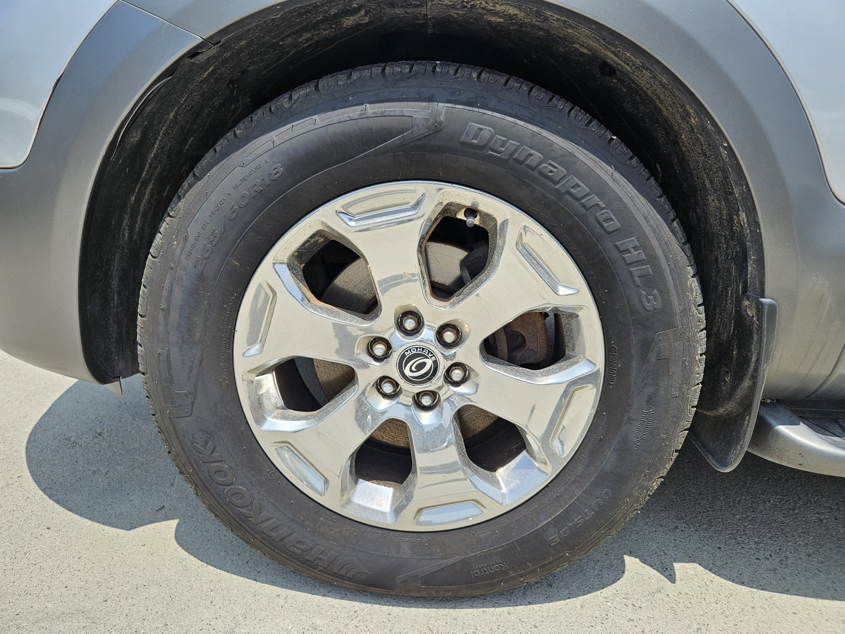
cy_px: 317
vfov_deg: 58.9
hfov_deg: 73.9
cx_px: 422
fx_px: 561
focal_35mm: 23
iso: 25
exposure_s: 1/1232
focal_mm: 5.4
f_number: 1.8
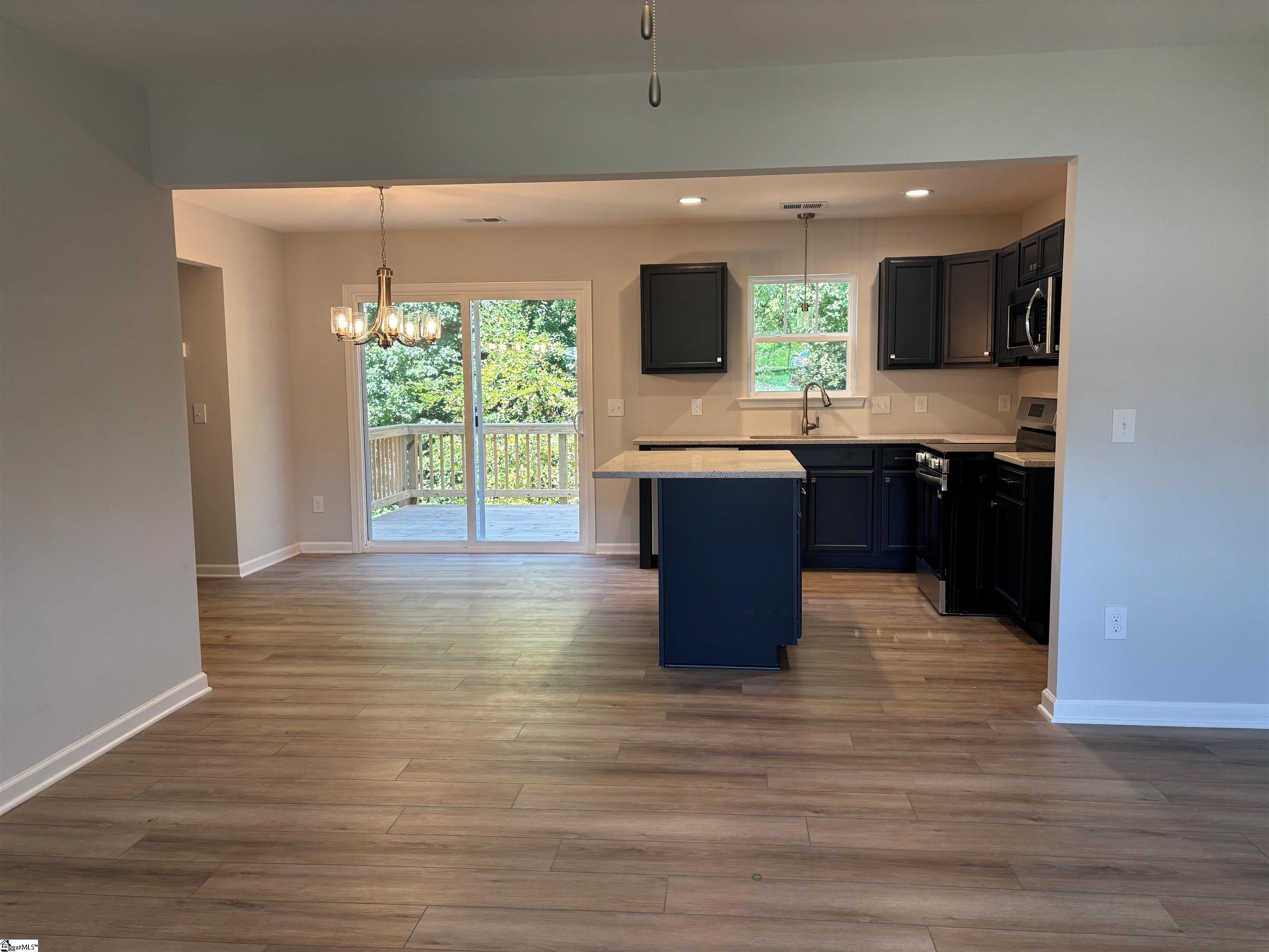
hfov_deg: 67.3
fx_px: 953
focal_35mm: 26
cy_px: 476
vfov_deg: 53.1
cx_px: 634
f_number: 1.6
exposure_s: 1/120
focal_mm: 5.96
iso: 80
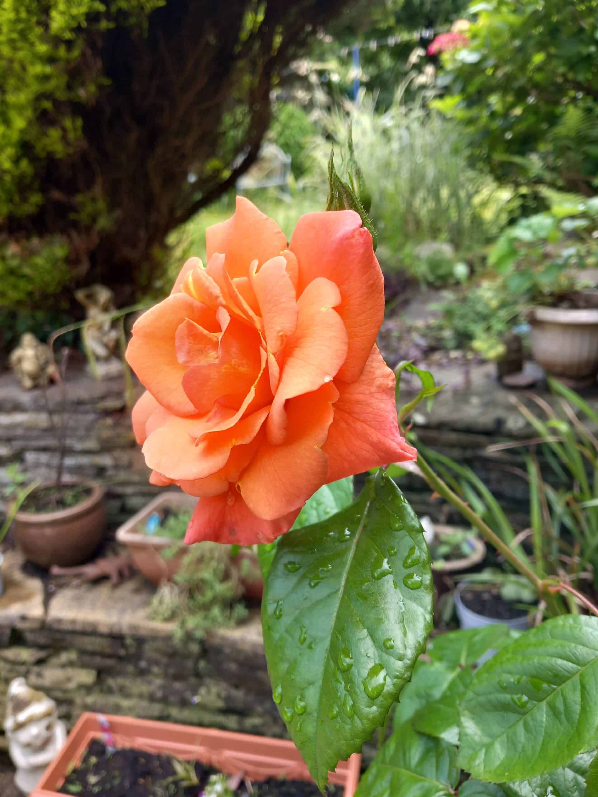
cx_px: 299
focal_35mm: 27
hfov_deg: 51.4
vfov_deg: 65.3
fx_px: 622
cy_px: 398
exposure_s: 1/100
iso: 32
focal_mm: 4
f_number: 1.8
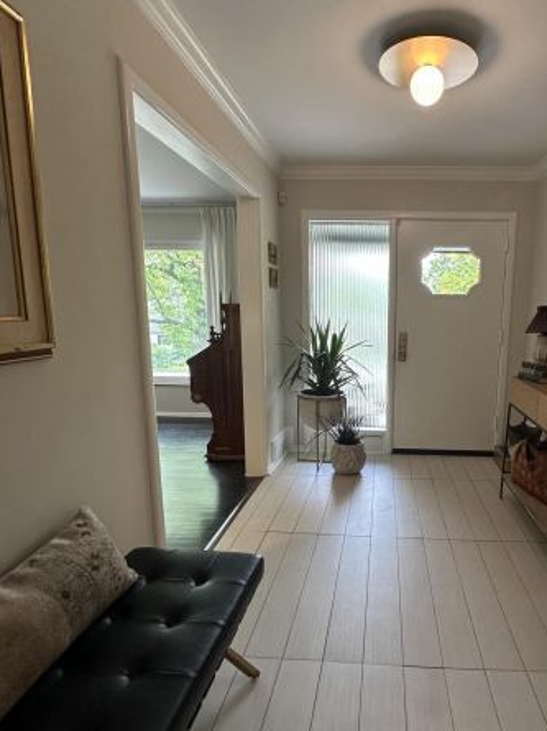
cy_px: 385
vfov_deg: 79.0
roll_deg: -0.4
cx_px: 370
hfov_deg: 61.7
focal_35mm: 21
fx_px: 443
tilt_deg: -9.0
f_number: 2.2
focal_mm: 2.22
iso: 200
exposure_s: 1/120
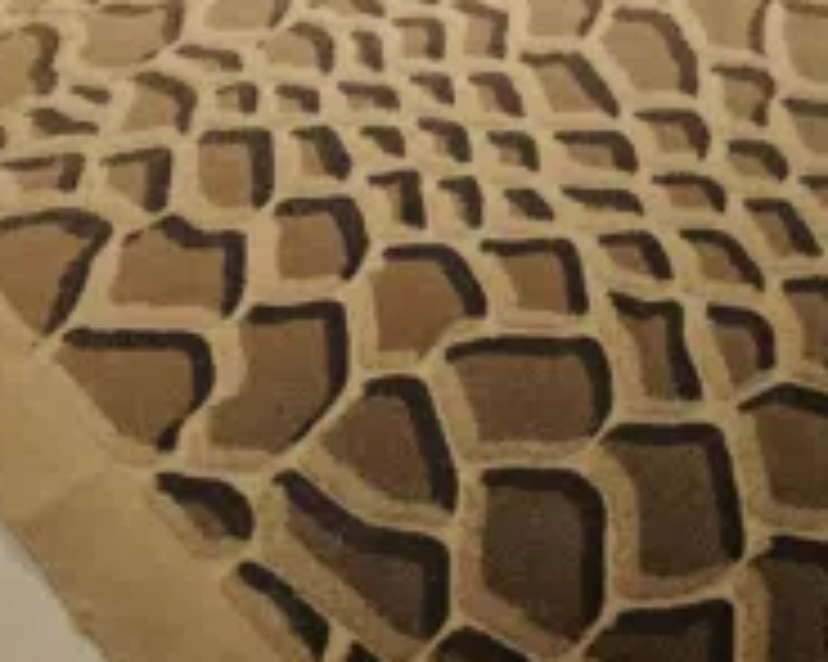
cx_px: 500
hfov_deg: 35.2
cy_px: -86
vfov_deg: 26.2
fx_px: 1298
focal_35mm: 53
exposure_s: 1/25
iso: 320
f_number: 1.8
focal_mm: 4.69
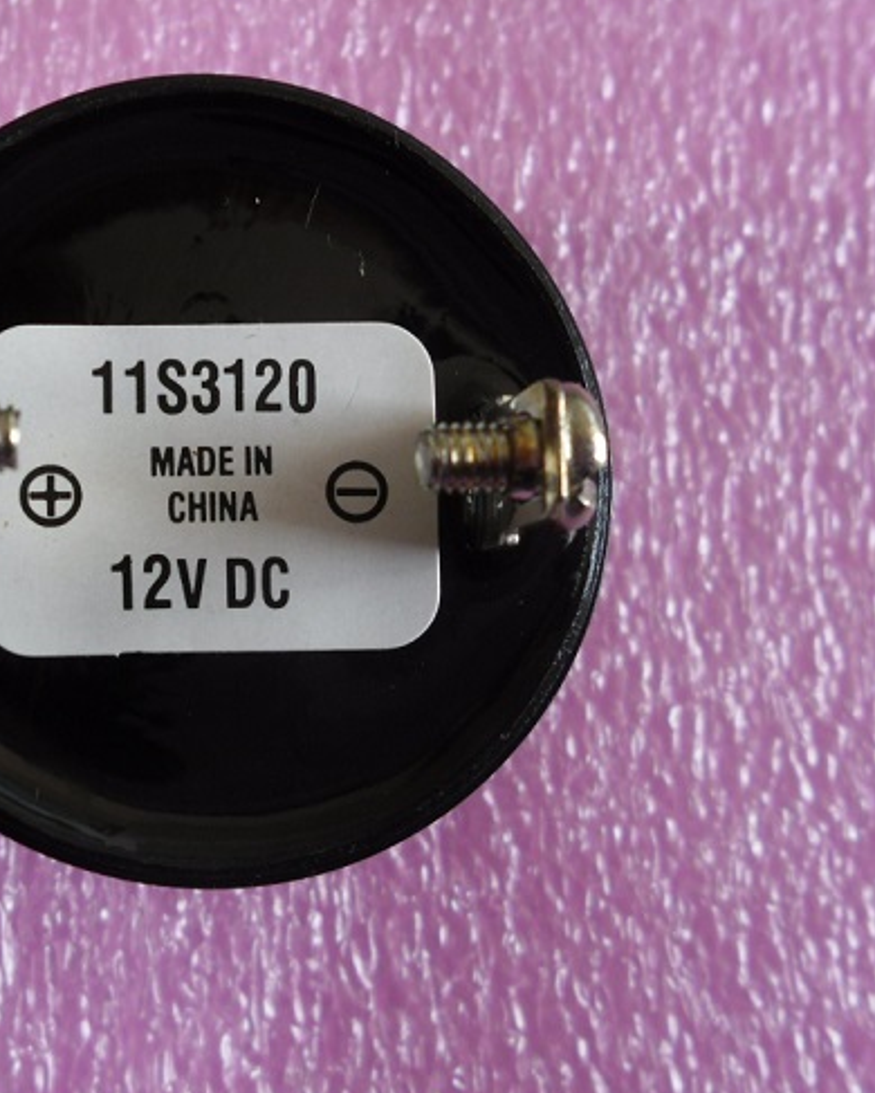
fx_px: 1165
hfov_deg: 39.5
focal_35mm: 36
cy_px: 540
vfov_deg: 50.3
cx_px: 173
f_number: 3.5
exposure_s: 1/79
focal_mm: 4.9
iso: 100
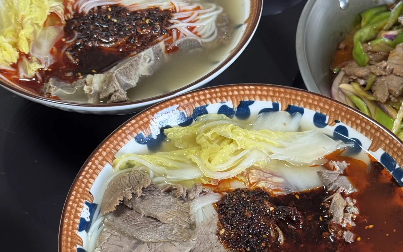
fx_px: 747
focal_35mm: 68
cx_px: 201
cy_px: 149
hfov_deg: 30.2
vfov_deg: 19.1
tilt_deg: -50.2
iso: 125
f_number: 1.78
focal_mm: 6.76
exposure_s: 1/60
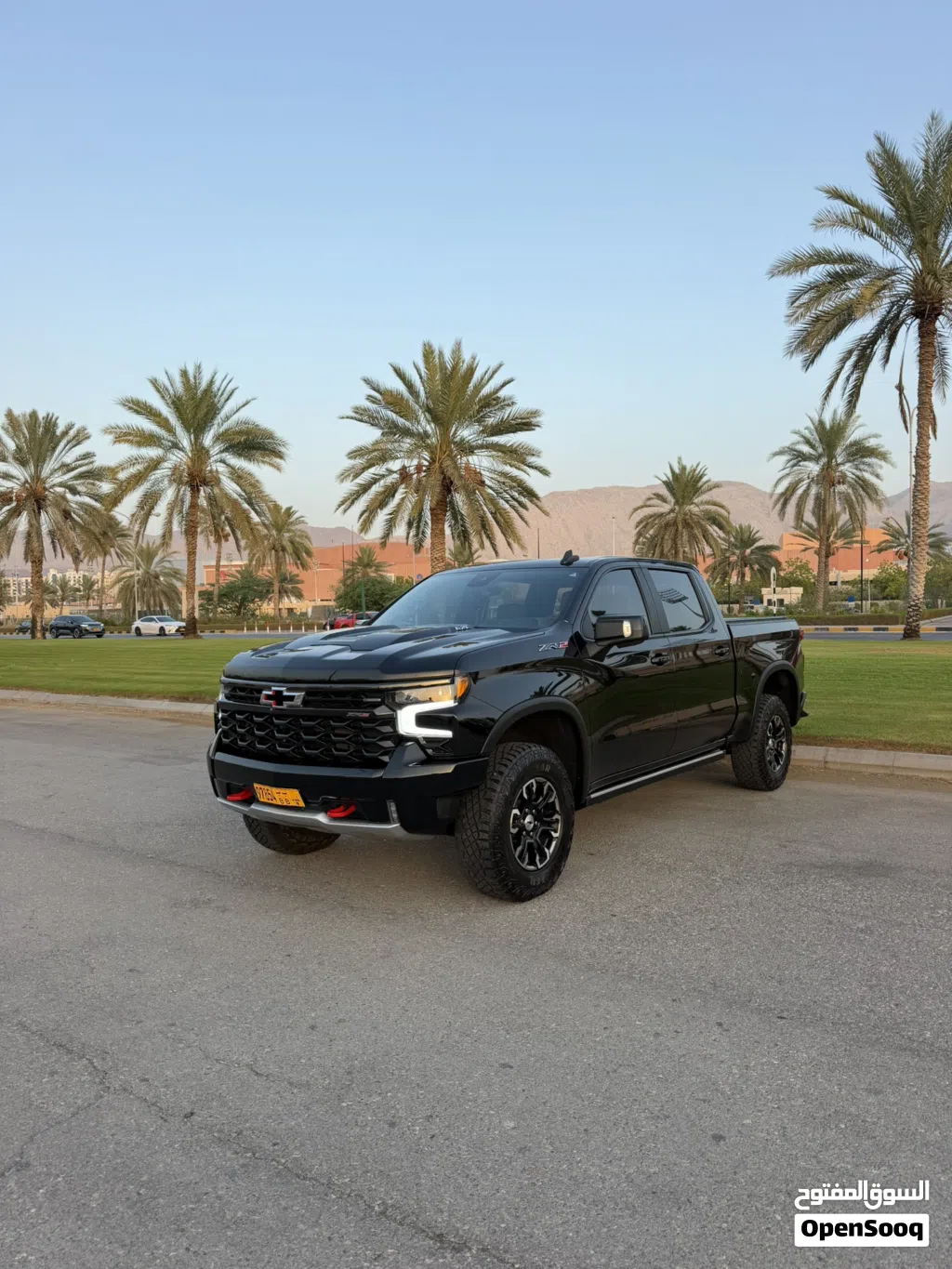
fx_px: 880
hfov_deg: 56.8
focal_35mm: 24
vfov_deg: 71.6
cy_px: 634
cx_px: 476
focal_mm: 6.76
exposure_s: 1/370
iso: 100
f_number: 1.78
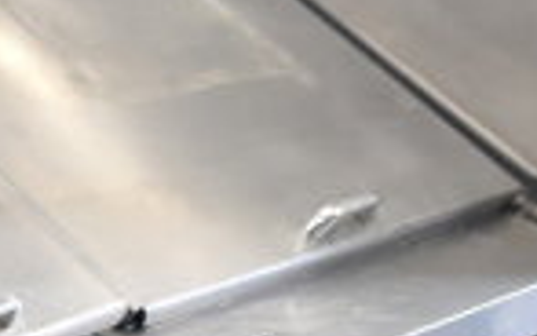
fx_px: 2504
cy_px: 396
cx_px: -537
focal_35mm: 171
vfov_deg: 7.6
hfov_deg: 11.1
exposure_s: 1/30
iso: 1000
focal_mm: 18
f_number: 3.5
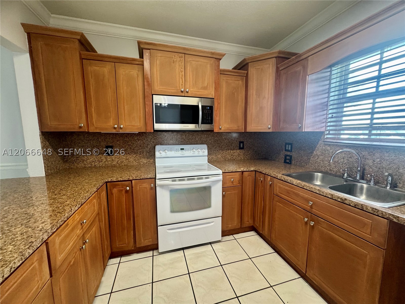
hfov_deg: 102.1
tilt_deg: -7.1
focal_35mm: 14
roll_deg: +0.1
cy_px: 152
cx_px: 202
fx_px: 164
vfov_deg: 85.7
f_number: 2.2
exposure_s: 1/60
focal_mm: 2.22
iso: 200
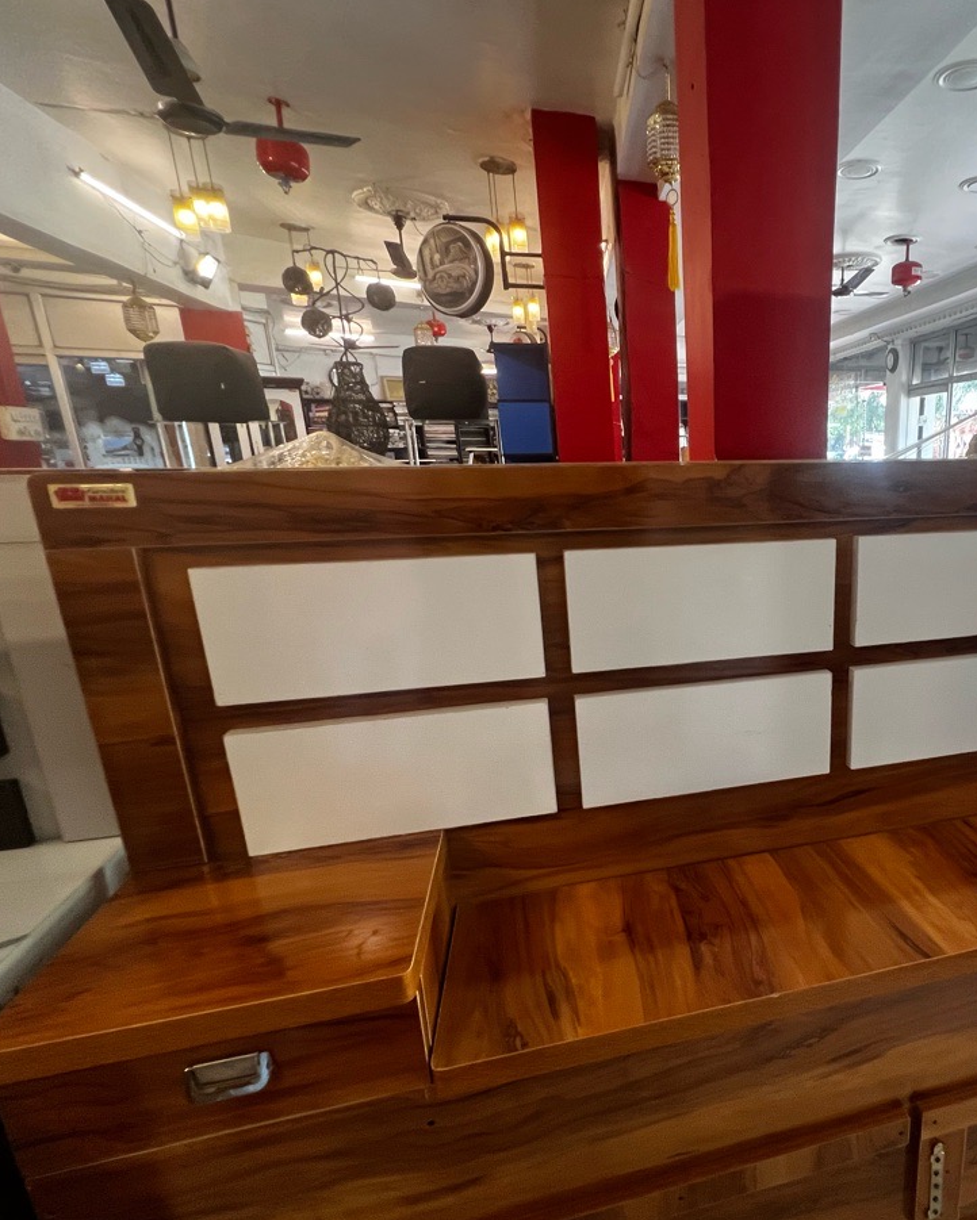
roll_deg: +0.4
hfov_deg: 68.9
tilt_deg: -14.0
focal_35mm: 18
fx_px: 650
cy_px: 638
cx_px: 736
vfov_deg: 86.3
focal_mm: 1.57
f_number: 1.8
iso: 250
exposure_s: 1/100
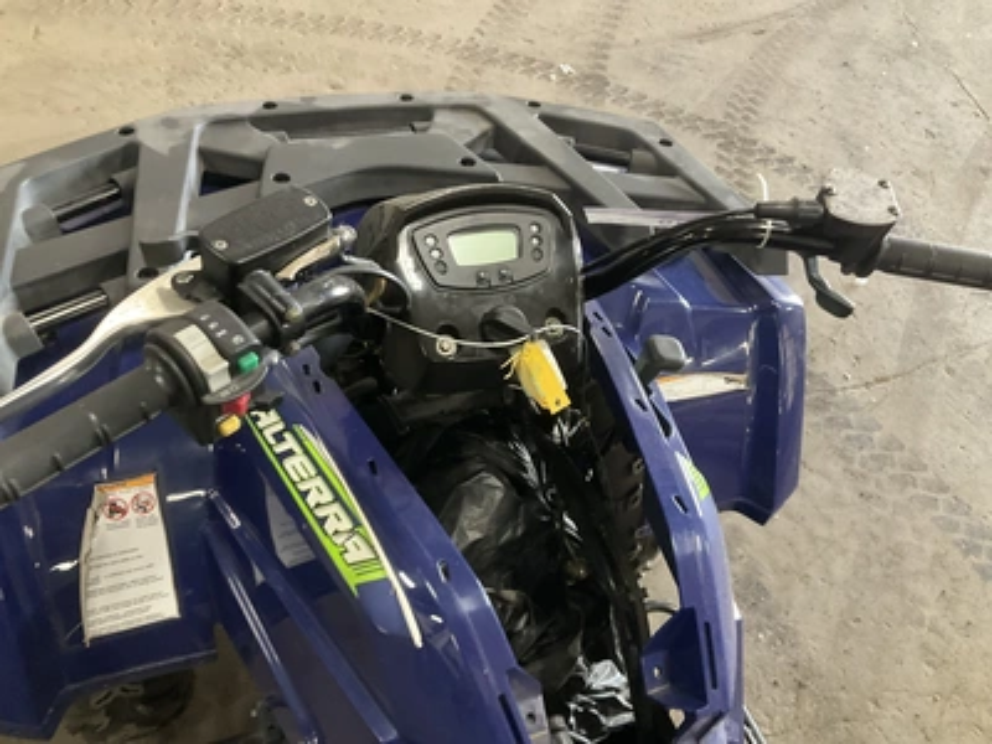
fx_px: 831
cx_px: 496
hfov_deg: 61.7
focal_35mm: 29
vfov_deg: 48.2
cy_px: 372
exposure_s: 1/40
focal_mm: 3
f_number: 1.8
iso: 200
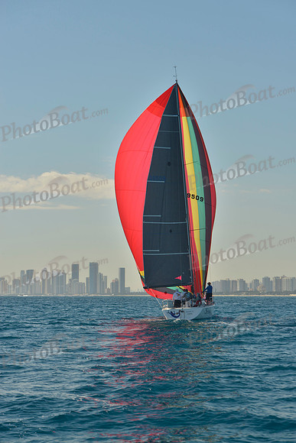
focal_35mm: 86
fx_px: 1060
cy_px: 222
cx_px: 148
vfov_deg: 23.6
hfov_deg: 15.9
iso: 200
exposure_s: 1/640
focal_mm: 86
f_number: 7.1
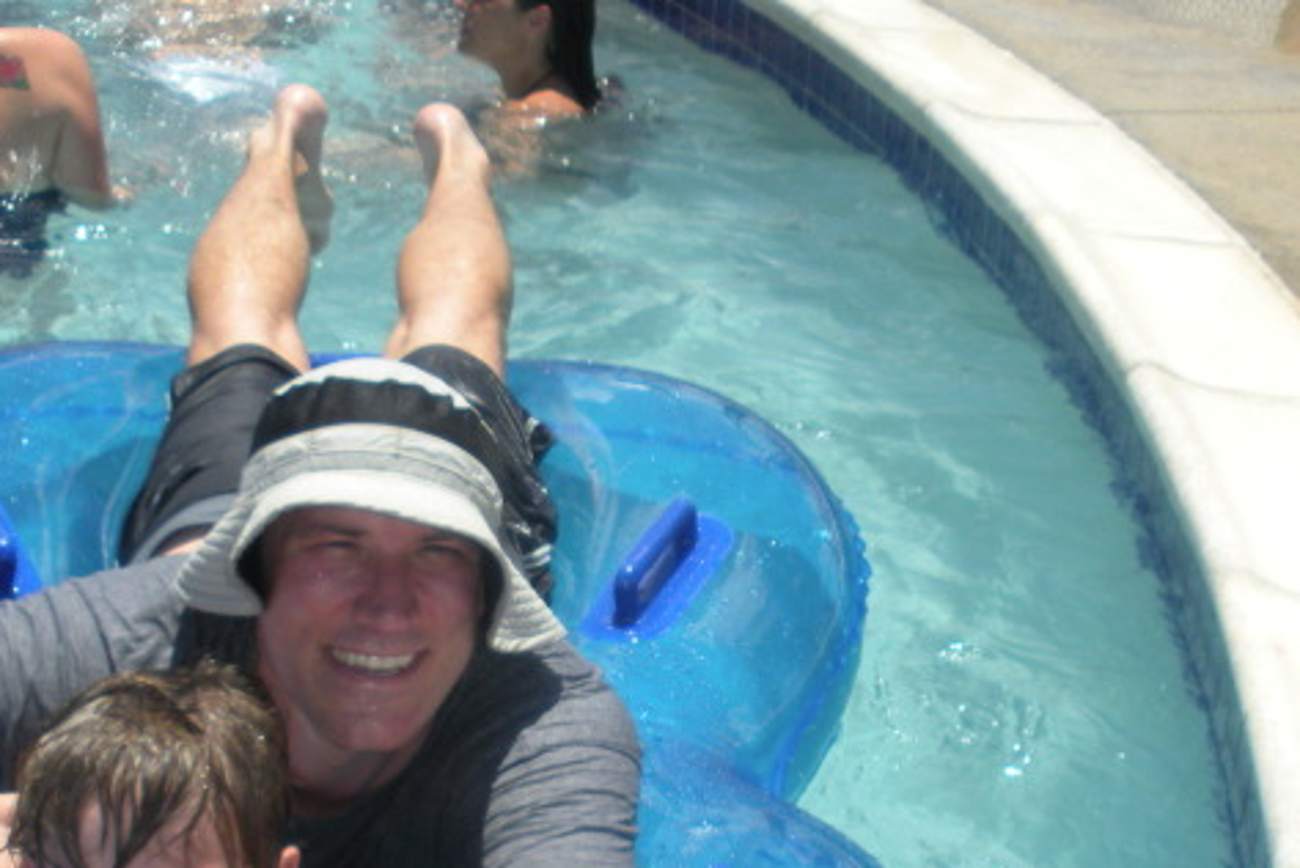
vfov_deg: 16.8
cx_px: 750
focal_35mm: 81
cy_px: 571
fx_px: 2927
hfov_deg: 25.0
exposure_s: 1/830
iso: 64
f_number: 3.5
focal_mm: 6.3
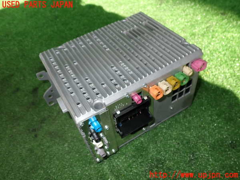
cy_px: 90
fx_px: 208
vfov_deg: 46.8
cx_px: 120
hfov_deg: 60.0
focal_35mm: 30
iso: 100
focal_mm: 5.4
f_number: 6.3
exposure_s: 1/30
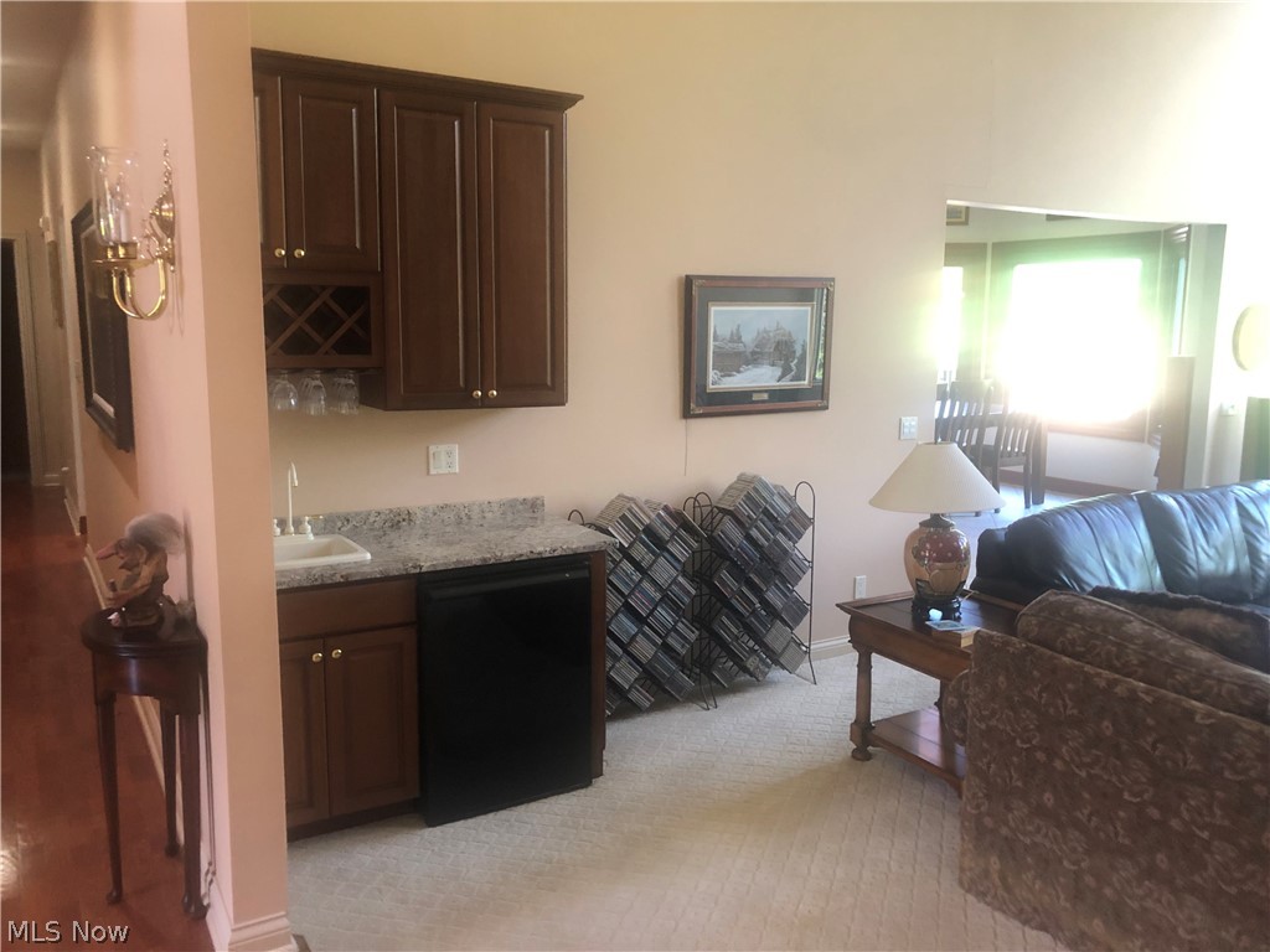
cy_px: 476
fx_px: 1027
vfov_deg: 49.7
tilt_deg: -9.6
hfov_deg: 63.4
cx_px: 635
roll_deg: -0.3
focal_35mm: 28
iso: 50
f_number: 1.8
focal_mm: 3.99
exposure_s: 1/15
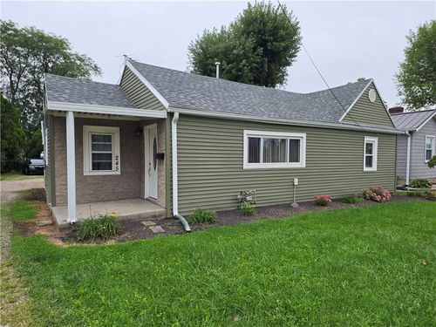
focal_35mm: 23
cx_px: 218
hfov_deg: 73.9
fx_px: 290
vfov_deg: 58.9
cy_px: 164
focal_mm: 6.25
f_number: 1.7
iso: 40
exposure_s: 1/180
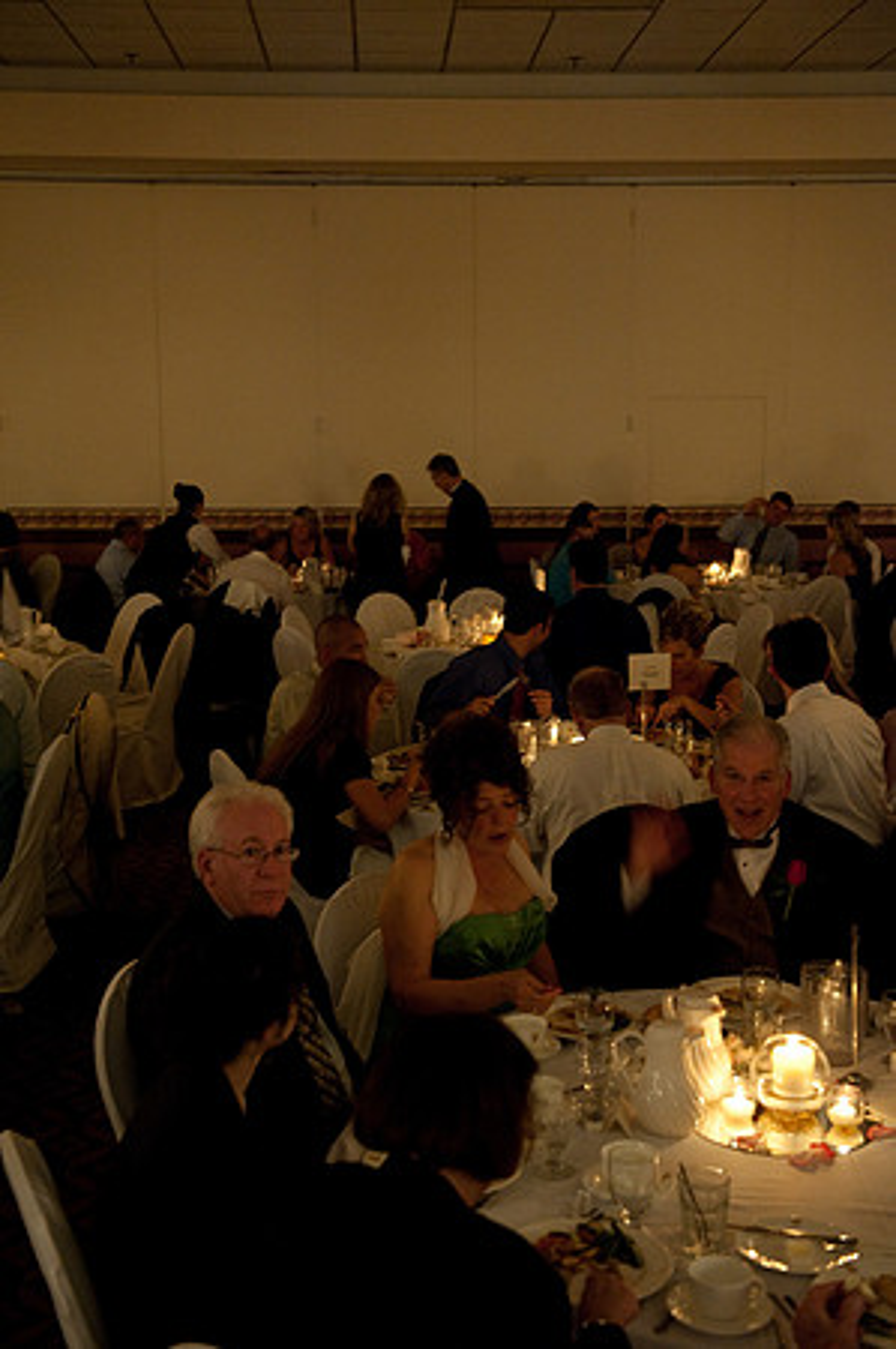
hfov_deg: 28.0
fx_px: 1796
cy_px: 674
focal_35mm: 48
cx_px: 448
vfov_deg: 41.2
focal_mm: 48
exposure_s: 1/40
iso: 3200
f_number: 4
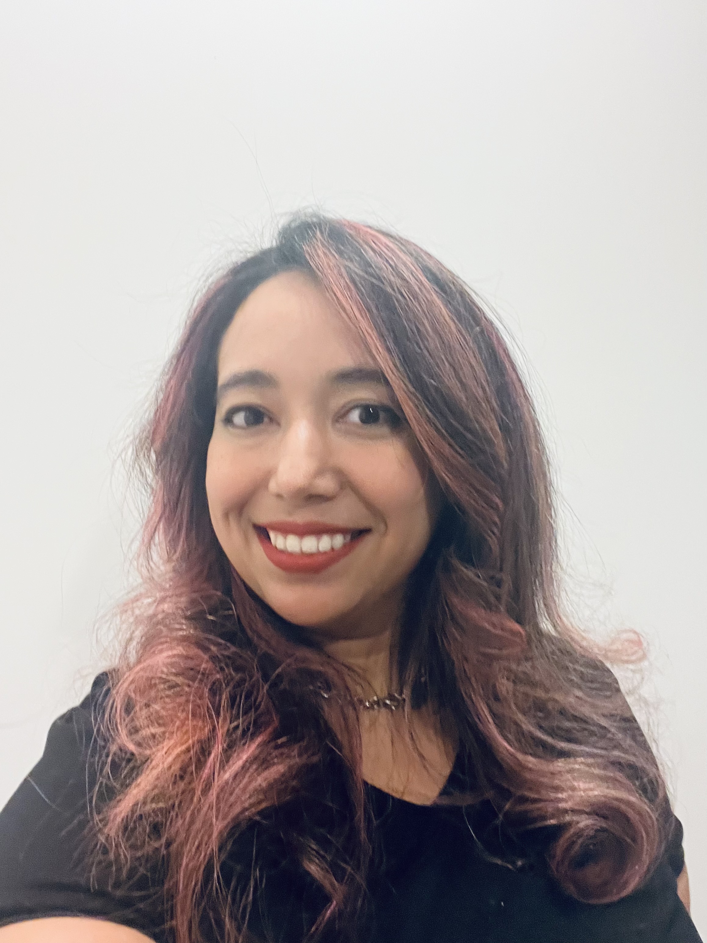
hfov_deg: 46.8
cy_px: 472
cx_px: 354
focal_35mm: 30
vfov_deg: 60.0
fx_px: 817
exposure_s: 1/30
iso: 500
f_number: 2.2
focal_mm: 2.71
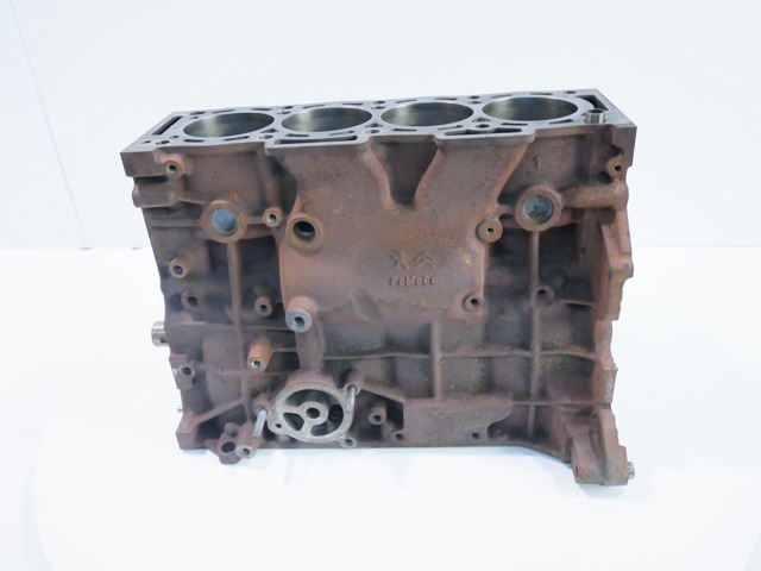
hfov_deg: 60.0
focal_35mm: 30
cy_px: 286
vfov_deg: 46.8
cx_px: 380
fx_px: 660
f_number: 3.7
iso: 500
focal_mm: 15
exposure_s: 1/60
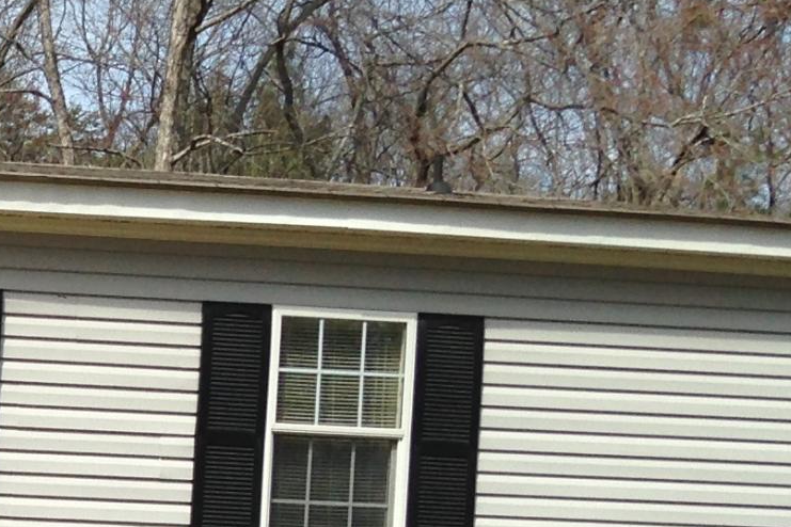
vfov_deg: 9.6
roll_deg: -0.8
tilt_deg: -3.3
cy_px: 782
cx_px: -715
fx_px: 3054
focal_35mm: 139
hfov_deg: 13.1
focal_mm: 4.12
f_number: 2.4
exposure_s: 1/1178
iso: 50
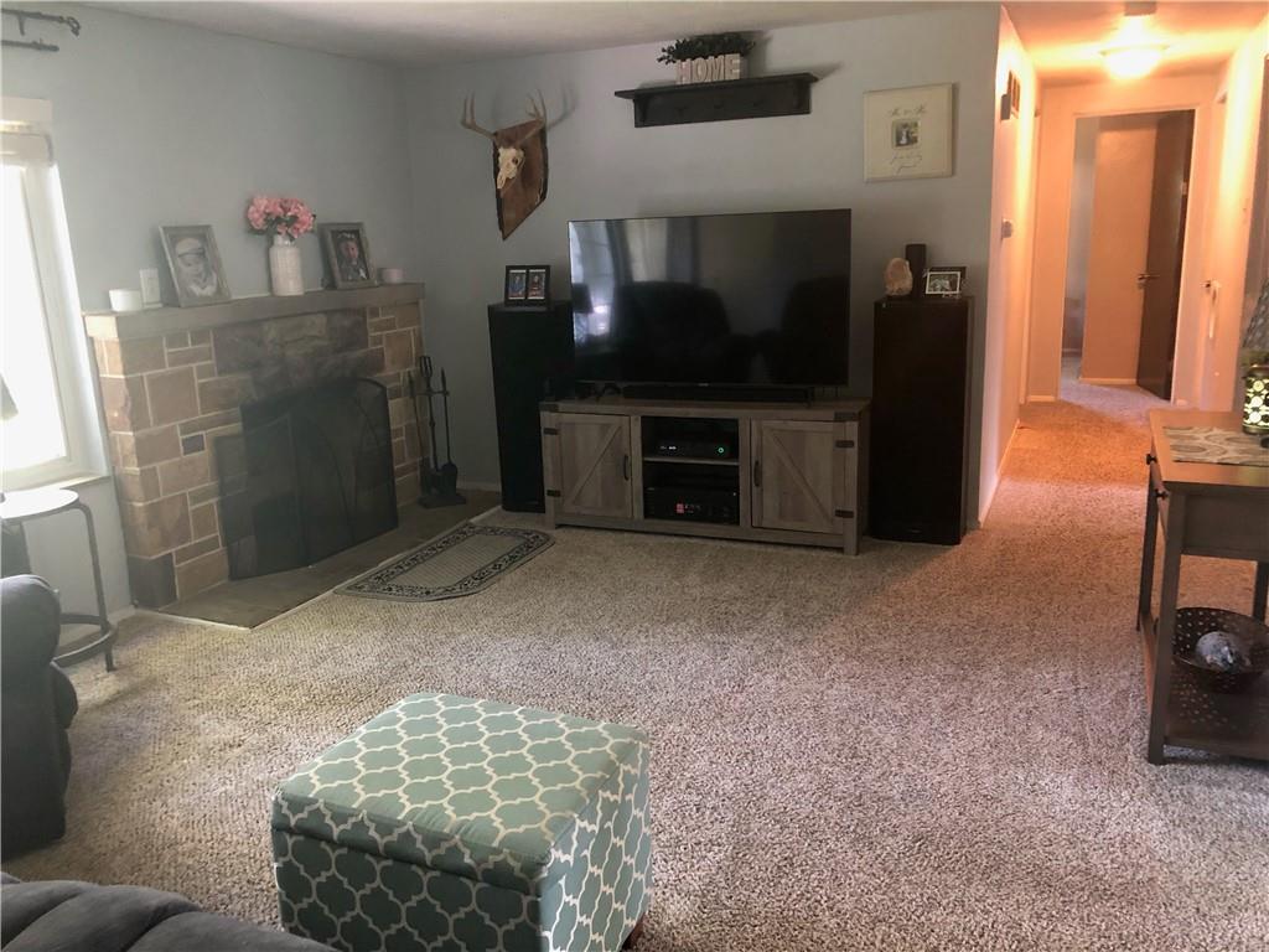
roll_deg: +2.1
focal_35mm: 28
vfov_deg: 49.7
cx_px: 634
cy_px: 476
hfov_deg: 63.4
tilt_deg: -14.6
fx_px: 1026
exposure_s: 1/11
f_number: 1.8
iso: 100
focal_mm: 3.99
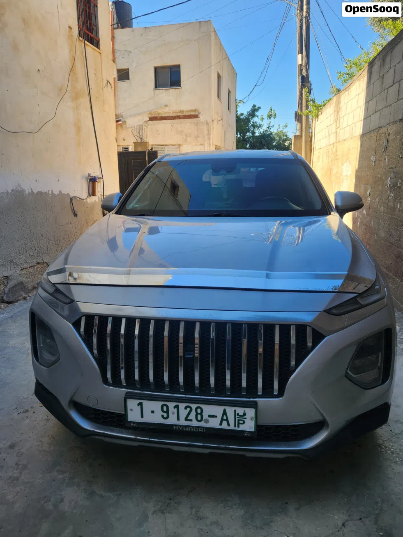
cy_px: 258
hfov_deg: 56.8
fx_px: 373
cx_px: 201
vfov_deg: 71.6
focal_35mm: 24
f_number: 1.8
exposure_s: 1/474
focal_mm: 5.4
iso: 20
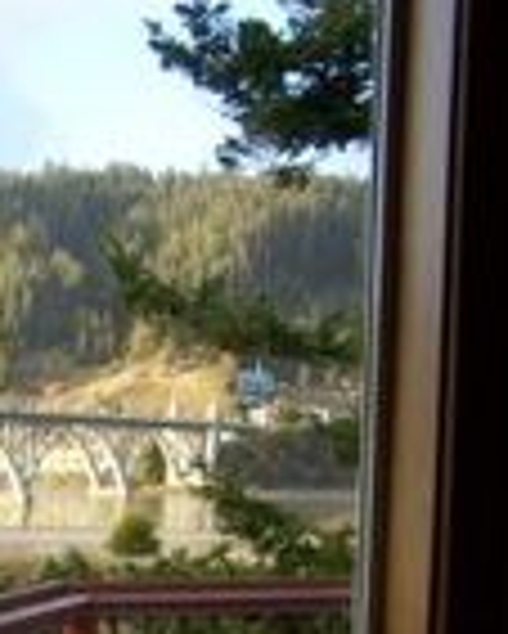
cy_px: 607
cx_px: -189
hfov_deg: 15.0
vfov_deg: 19.3
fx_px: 1821
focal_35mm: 97
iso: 80
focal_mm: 6.3
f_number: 2.8
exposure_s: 1/100
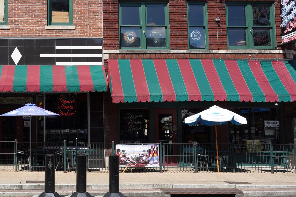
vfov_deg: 27.5
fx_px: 403
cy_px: 91
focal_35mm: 49
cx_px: 68
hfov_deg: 39.1
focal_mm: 28
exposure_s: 1/100
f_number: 13
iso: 100
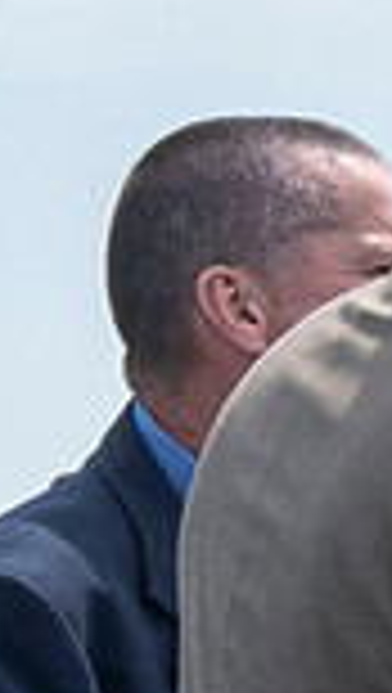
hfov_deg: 1.3
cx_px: 215
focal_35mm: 971
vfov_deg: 2.2
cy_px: 583
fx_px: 17884
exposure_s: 1/250
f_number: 13
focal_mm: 70
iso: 200
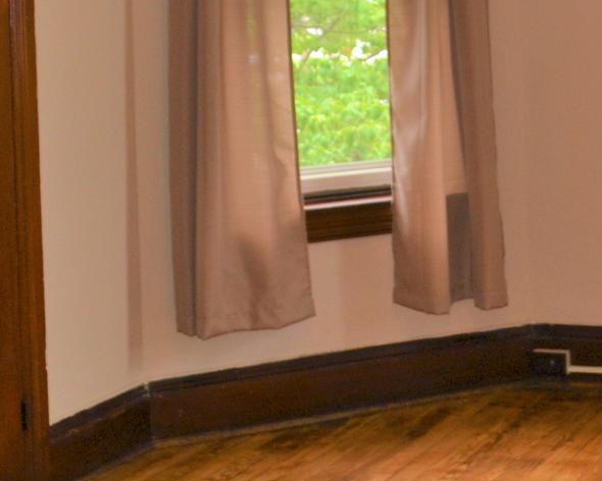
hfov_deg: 20.8
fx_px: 1568
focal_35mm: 88
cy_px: -73
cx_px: 637
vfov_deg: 16.8
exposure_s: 1/125
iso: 250
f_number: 4
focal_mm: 18
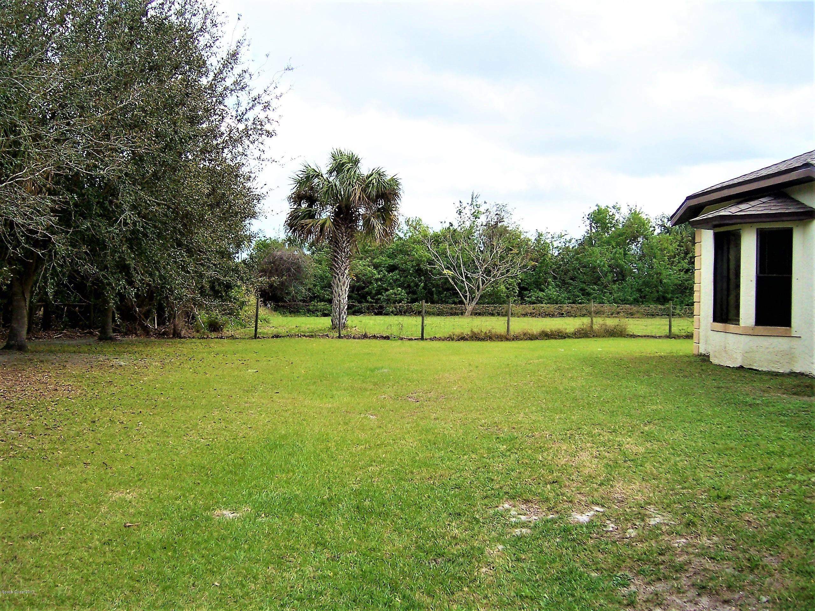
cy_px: 306
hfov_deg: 51.4
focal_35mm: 36
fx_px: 848
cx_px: 408
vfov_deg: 39.7
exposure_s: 1/750
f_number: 3
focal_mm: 6
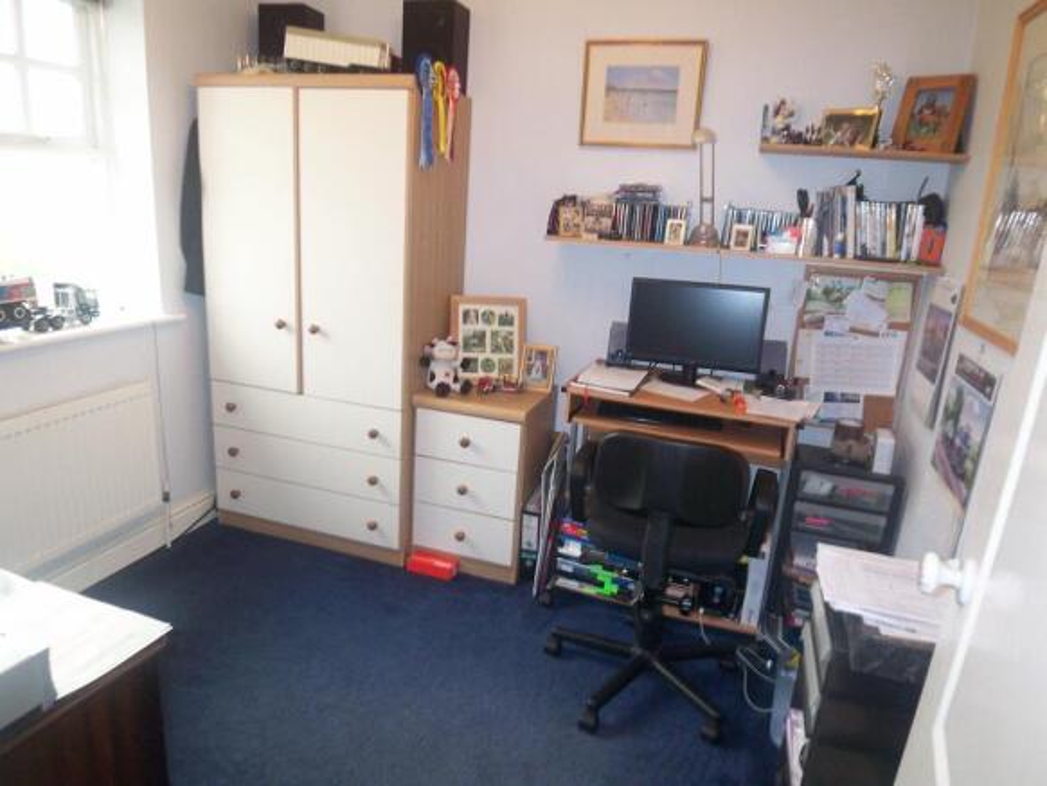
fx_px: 696
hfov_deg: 73.9
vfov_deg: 58.9
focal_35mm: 23
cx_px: 524
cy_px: 393
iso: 125
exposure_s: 1/20
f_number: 2.8
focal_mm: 3.8
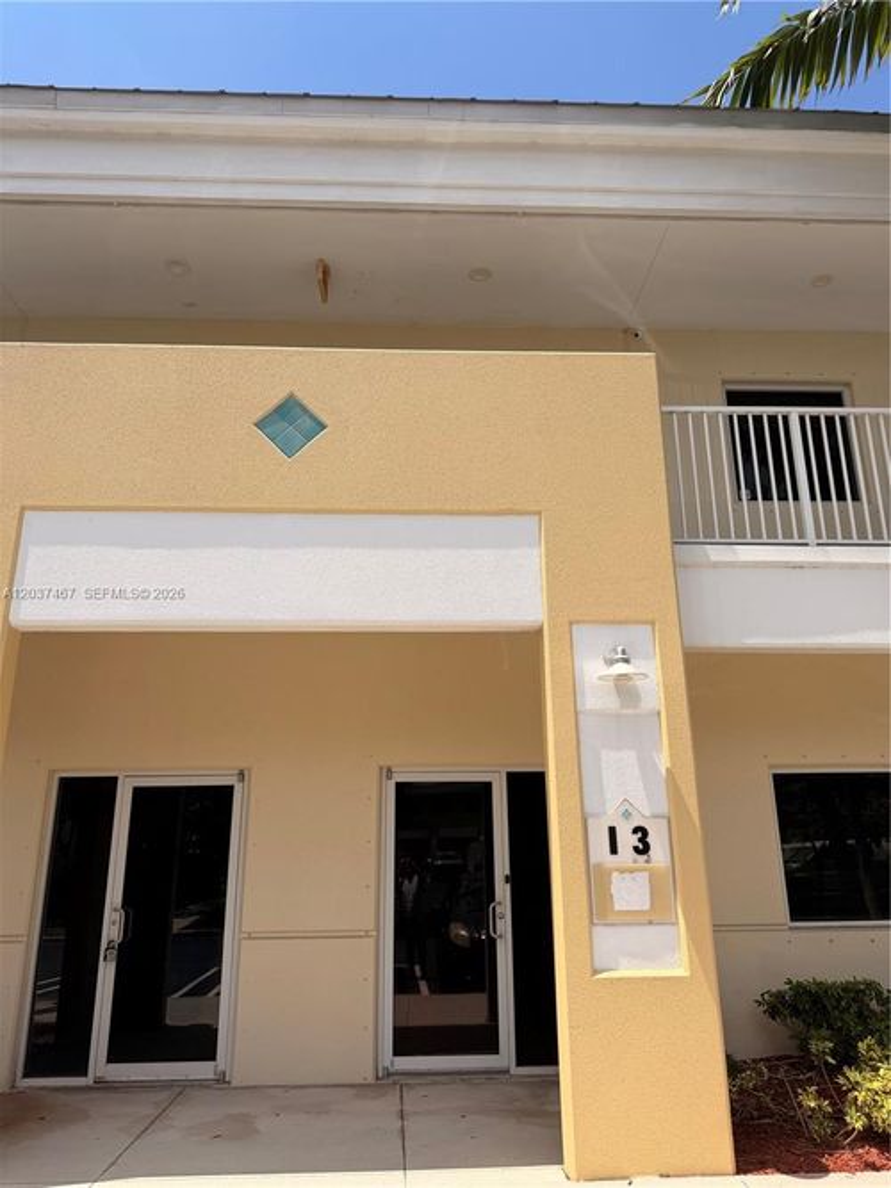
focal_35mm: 24
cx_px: 446
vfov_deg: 71.6
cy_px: 594
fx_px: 824
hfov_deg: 56.8
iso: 80
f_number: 1.78
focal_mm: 6.76
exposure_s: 1/5714
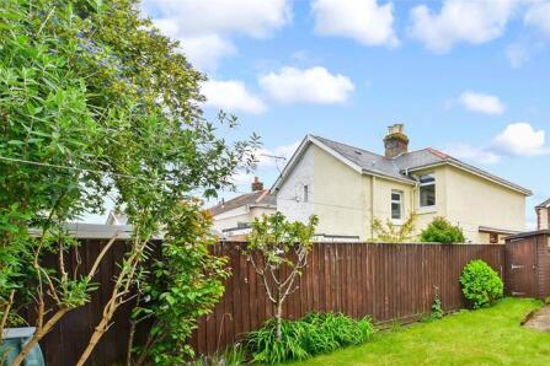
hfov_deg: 73.8
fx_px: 336
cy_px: 267
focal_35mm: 22
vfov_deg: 55.0
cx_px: 402
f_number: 8
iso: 160
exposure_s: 1/80
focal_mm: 10
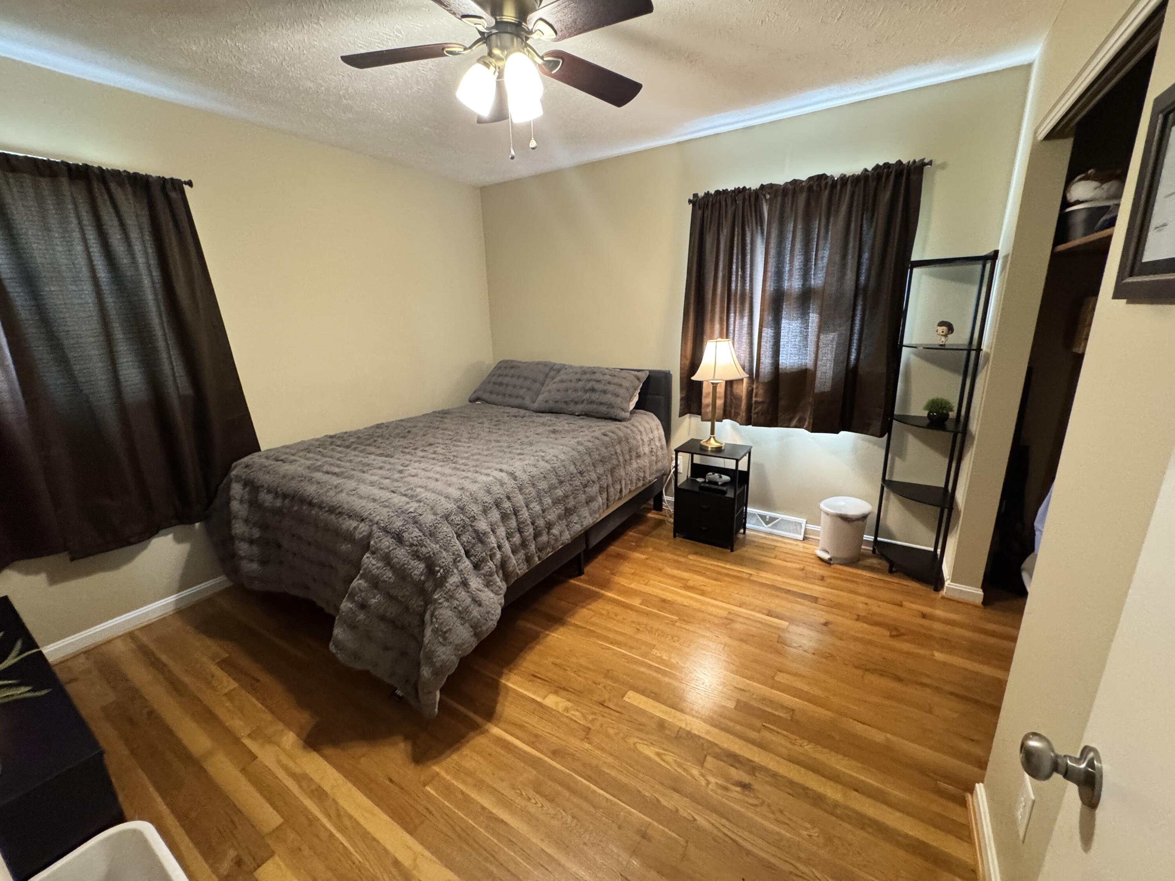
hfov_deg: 102.1
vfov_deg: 85.7
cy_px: 440
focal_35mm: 14
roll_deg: +0.8
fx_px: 475
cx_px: 588
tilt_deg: -15.3
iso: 800
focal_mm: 2.22
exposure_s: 1/60
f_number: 2.2
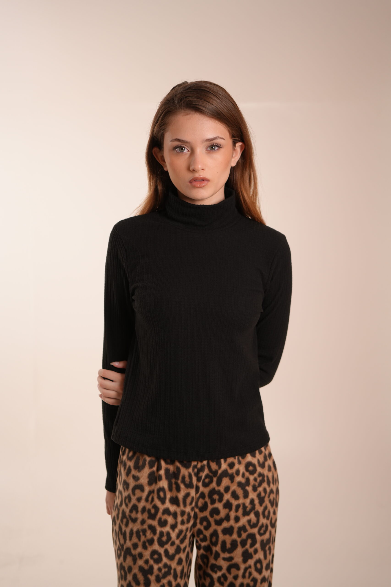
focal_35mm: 50
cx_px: 196
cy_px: 294
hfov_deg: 27.0
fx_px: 814
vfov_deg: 39.6
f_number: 2.8
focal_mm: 50
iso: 400
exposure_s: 1/125
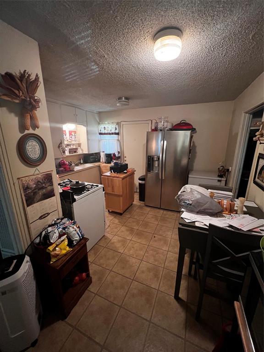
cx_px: 132
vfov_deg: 106.2
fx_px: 132
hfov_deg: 89.9
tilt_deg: -14.4
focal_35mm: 13
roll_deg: +0.2
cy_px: 176
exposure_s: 1/40
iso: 800
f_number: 1.8
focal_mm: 1.57
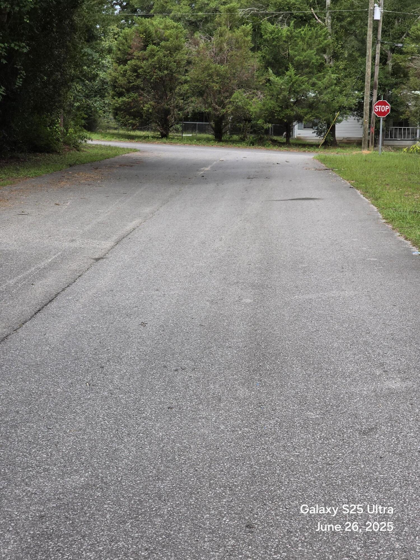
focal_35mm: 69
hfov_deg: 21.3
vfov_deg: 28.2
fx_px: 1116
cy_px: 280
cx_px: 210
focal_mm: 7.9
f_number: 2.4
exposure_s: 1/1205
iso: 50
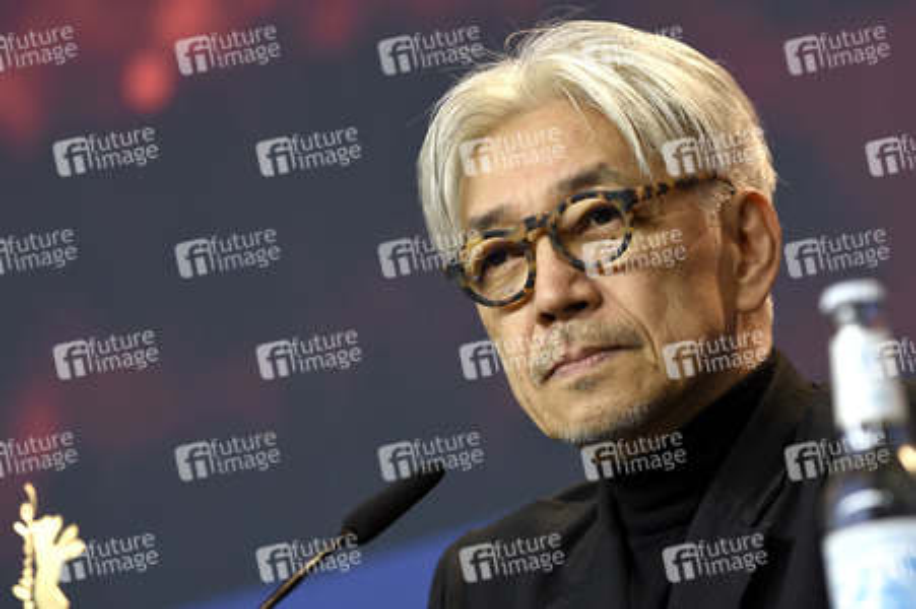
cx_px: 458
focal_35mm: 202
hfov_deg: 10.2
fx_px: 5149
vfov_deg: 6.8
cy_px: 304
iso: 640
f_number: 3.5
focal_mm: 135
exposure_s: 1/320
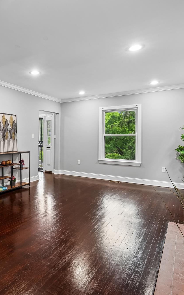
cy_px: 146
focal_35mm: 25
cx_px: 24
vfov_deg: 72.5
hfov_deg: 45.4
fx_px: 201
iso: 100
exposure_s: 1
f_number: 8
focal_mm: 16
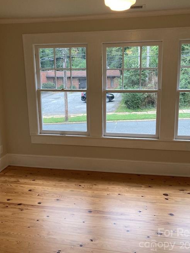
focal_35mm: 33
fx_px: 242
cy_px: 111
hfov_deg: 42.9
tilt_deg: -11.0
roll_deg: +1.8
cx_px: 92
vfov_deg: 55.2
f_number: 1.8
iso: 64
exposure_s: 1/120
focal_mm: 3.99
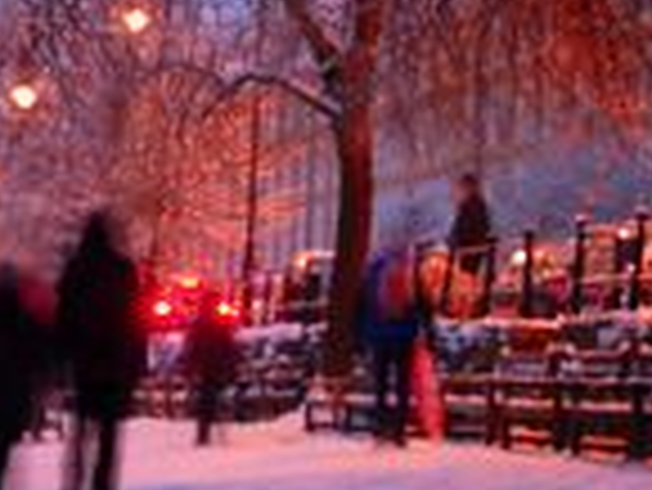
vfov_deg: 8.5
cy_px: -63
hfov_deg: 11.3
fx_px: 3261
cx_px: 16
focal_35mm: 173
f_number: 4.8
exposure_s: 1/1.3
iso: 200
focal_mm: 34
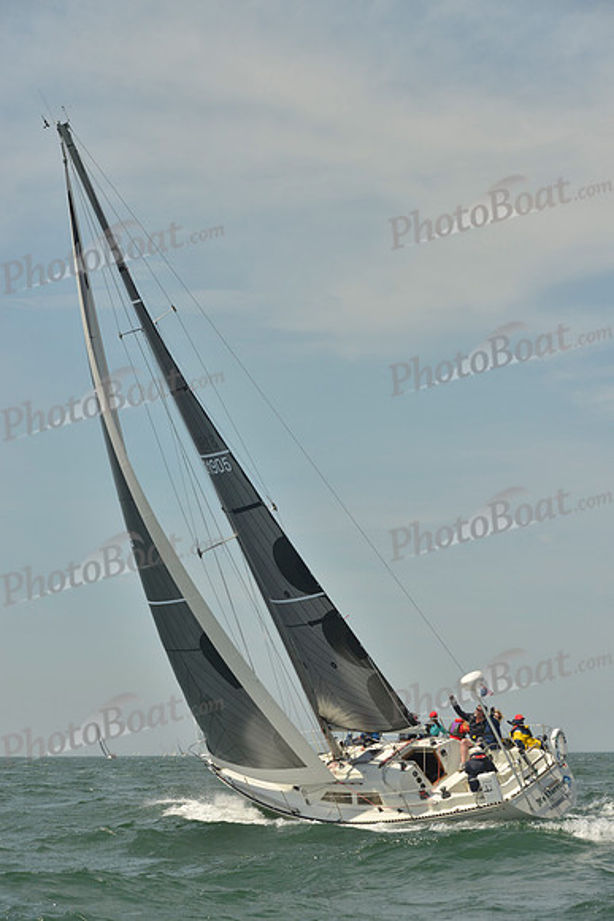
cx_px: 307
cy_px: 460
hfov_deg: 19.5
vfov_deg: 28.8
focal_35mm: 70
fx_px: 1790
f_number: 8
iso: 200
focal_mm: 70
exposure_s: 1/1250
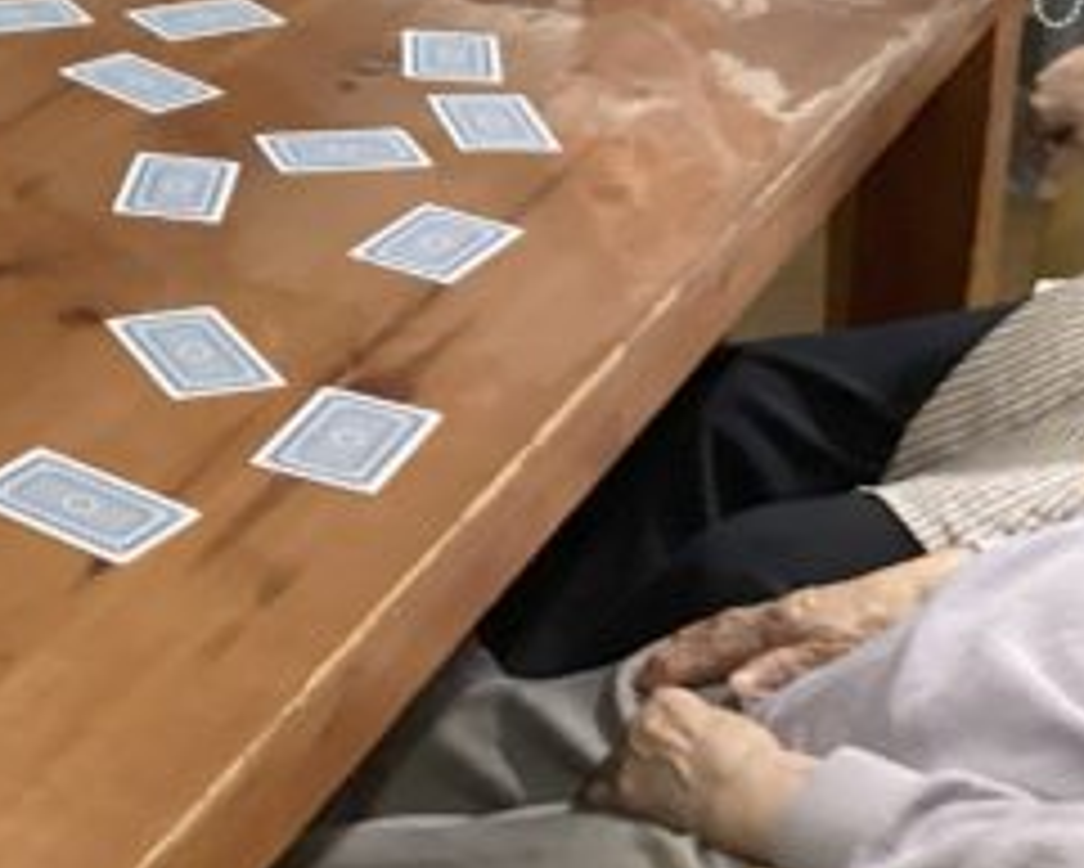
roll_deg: -2.4
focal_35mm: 88
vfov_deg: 16.8
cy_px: -137
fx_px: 2824
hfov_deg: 20.6
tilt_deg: -17.9
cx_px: -130
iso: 250
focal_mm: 3.3
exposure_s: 1/40
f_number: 2.4
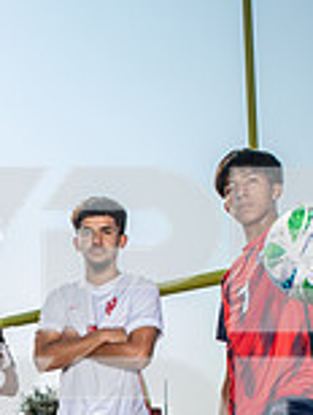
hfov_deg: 19.7
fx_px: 878
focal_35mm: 73
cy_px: 442
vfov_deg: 25.0
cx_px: 16
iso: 100
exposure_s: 1/400
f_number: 6.3
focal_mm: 26
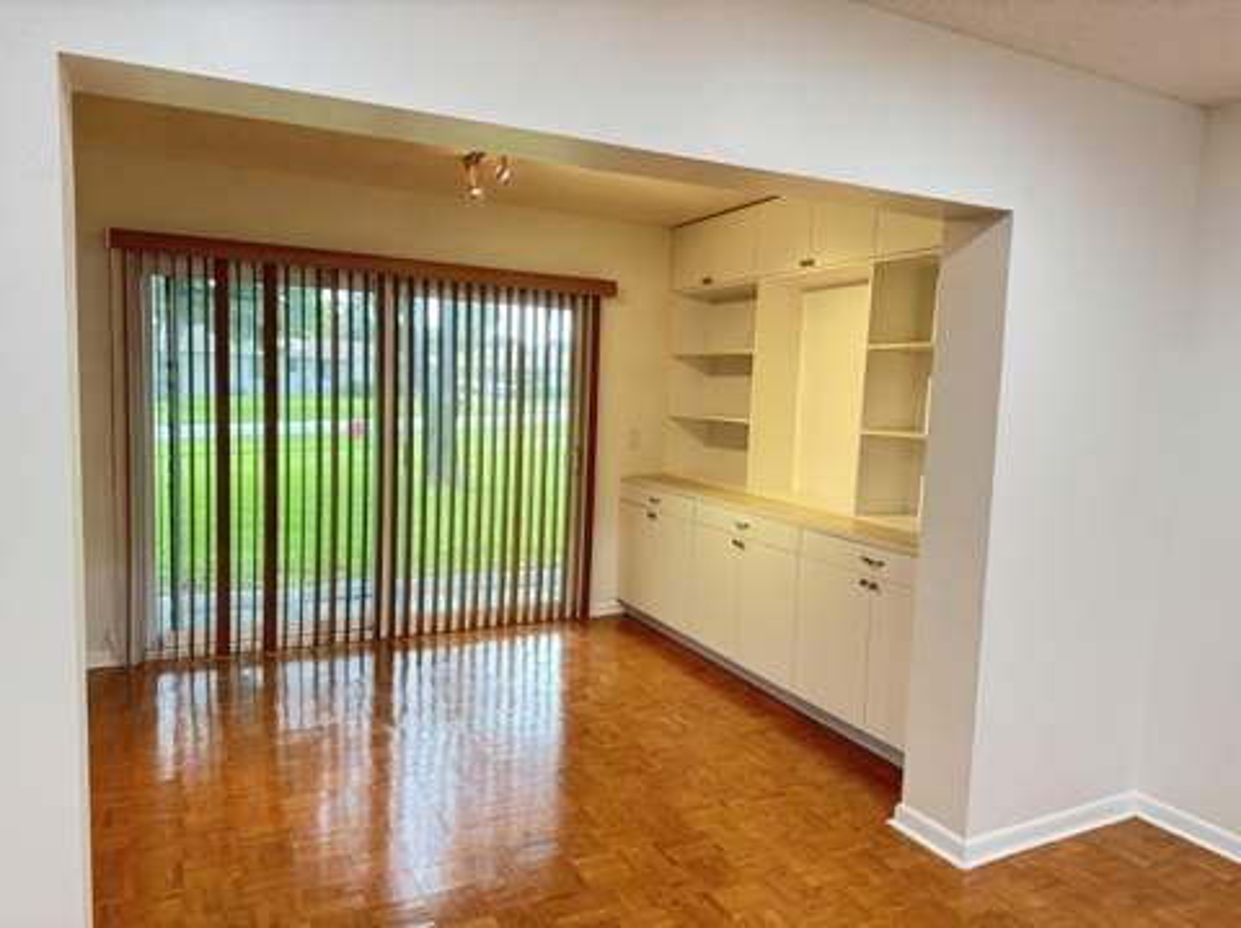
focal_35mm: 24
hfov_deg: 71.7
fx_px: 860
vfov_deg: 56.7
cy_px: 464
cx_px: 620
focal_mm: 6.76
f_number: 1.78
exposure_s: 1/60
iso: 320
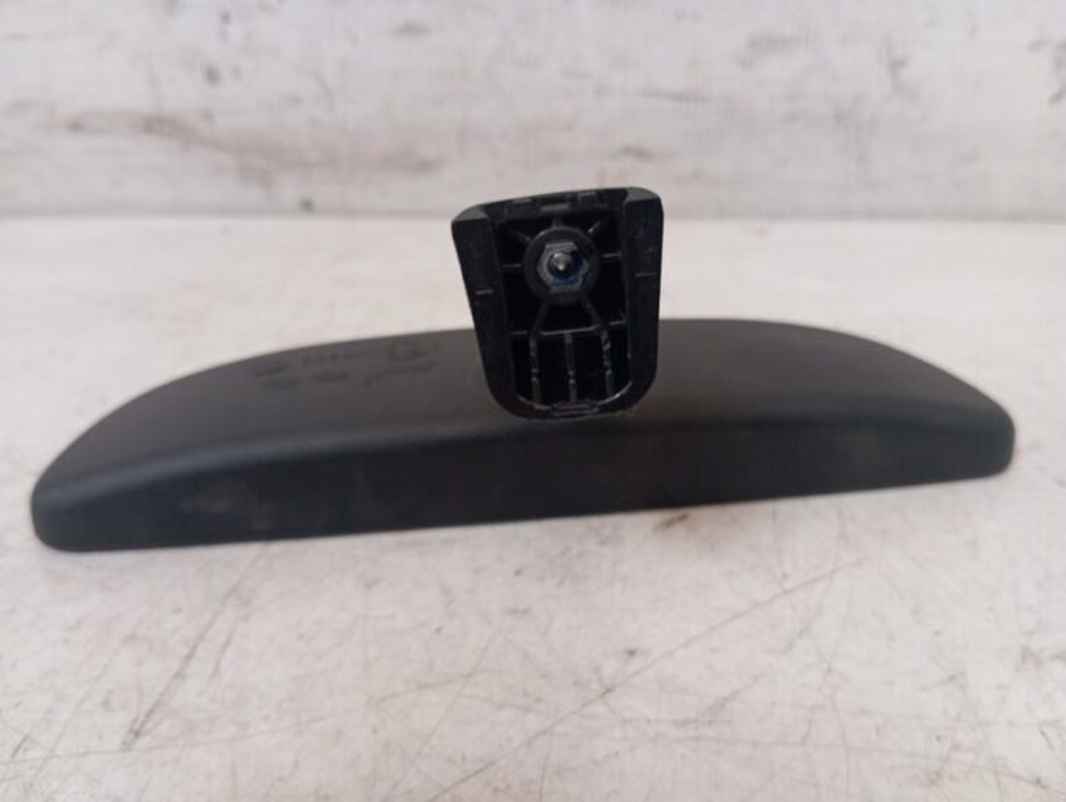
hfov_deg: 63.4
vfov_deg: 49.9
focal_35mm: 28
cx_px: 533
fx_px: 863
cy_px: 401
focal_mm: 4.22
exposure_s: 1/33.3
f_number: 1.8
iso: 265
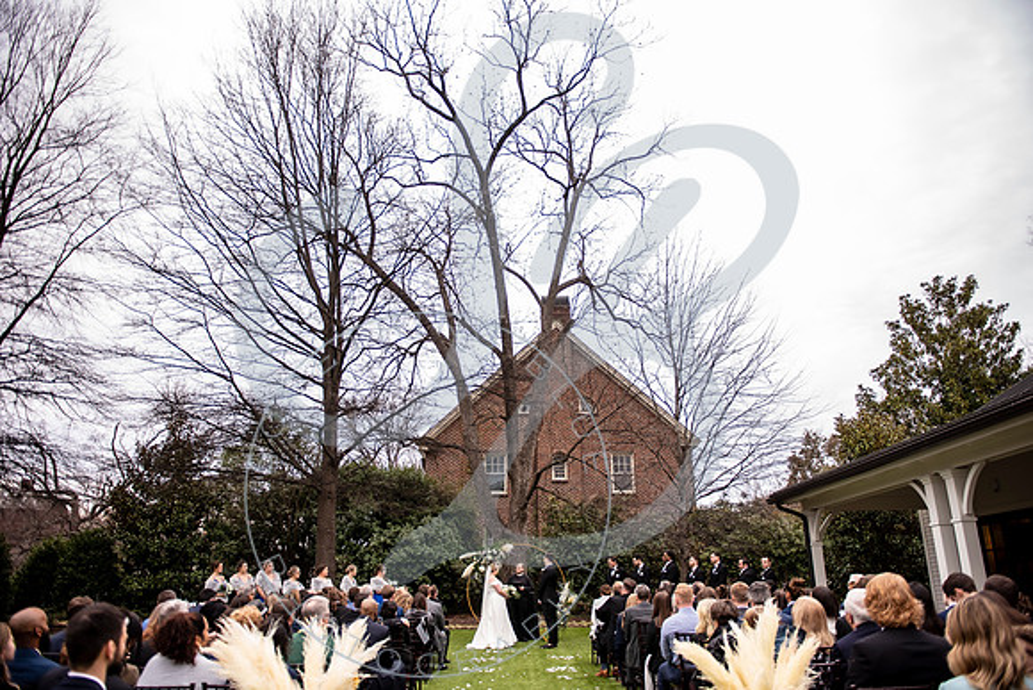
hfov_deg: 73.7
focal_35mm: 24
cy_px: 345
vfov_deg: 53.2
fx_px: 689
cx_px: 516
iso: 250
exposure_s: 1/200
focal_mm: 24
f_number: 2.8
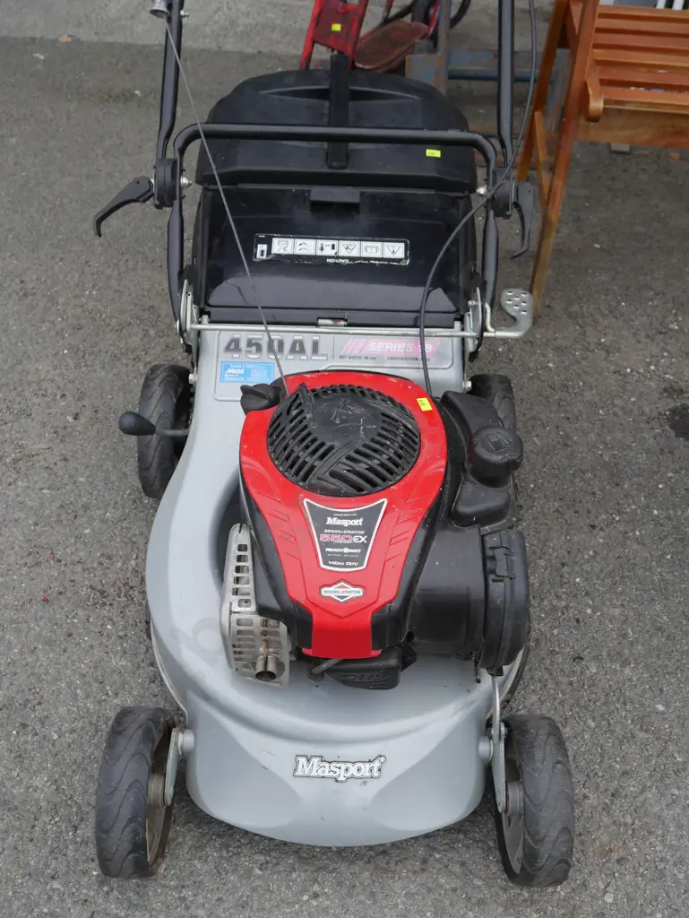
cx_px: 344
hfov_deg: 44.2
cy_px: 459
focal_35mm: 32
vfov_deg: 56.8
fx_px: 849
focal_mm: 16
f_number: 5
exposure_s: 1/160
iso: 200
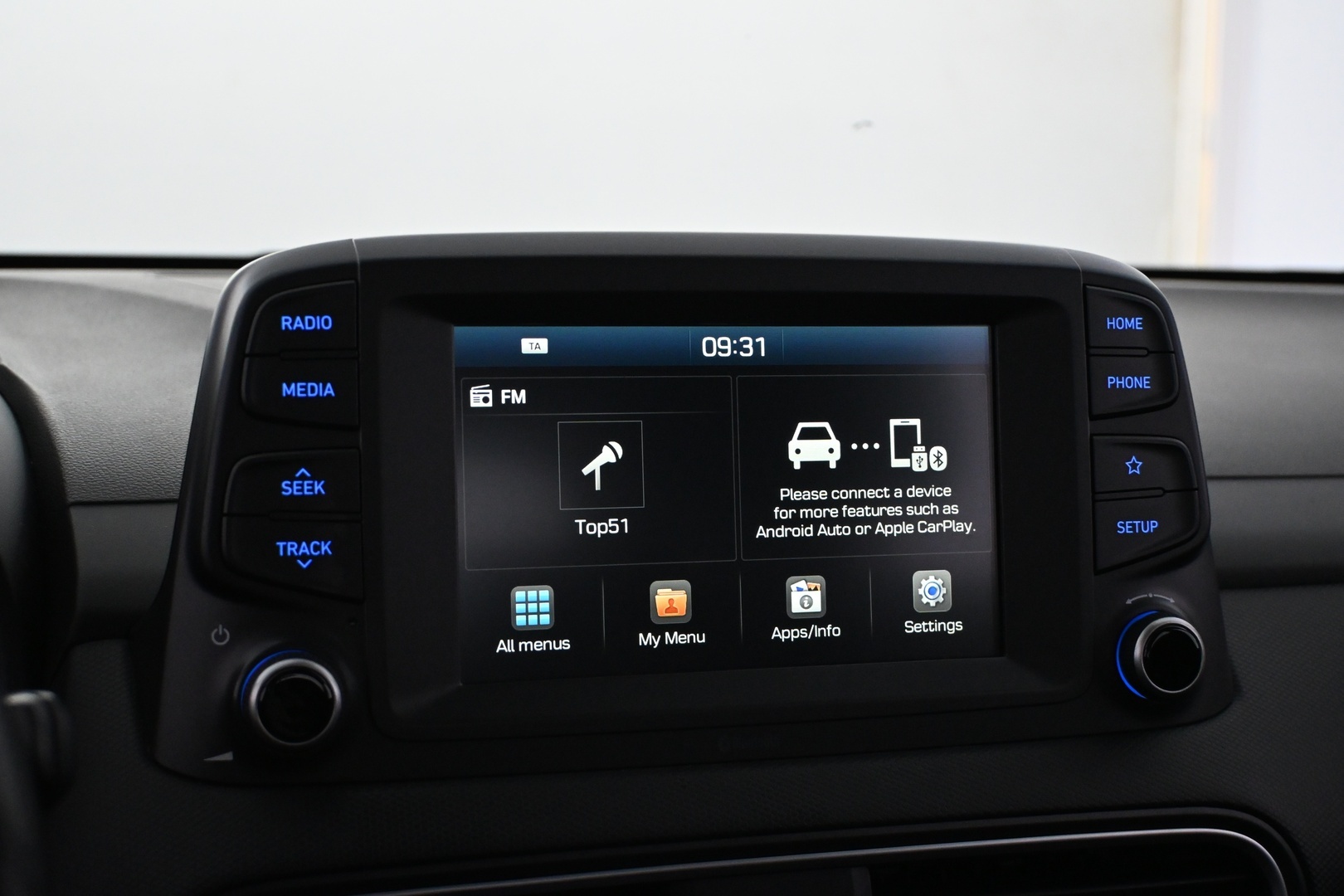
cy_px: 448
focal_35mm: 51
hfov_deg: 38.9
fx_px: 1904
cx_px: 672
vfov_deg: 26.5
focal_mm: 34
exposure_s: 1/100
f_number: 5
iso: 3200
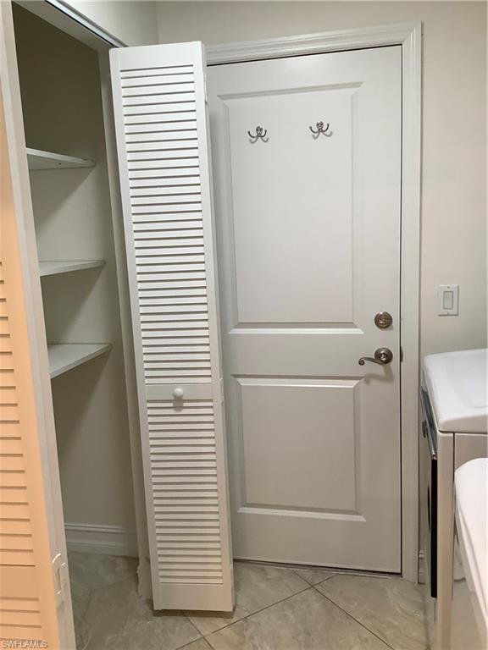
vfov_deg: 58.4
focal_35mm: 31
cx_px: 244
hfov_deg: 45.4
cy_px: 325
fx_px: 583
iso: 64
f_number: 2.4
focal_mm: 3.3
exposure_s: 1/60
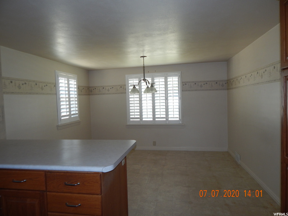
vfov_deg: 58.9
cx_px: 144
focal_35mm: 23
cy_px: 108
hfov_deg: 73.9
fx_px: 191
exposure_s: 1/50
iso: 125
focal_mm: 4
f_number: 3
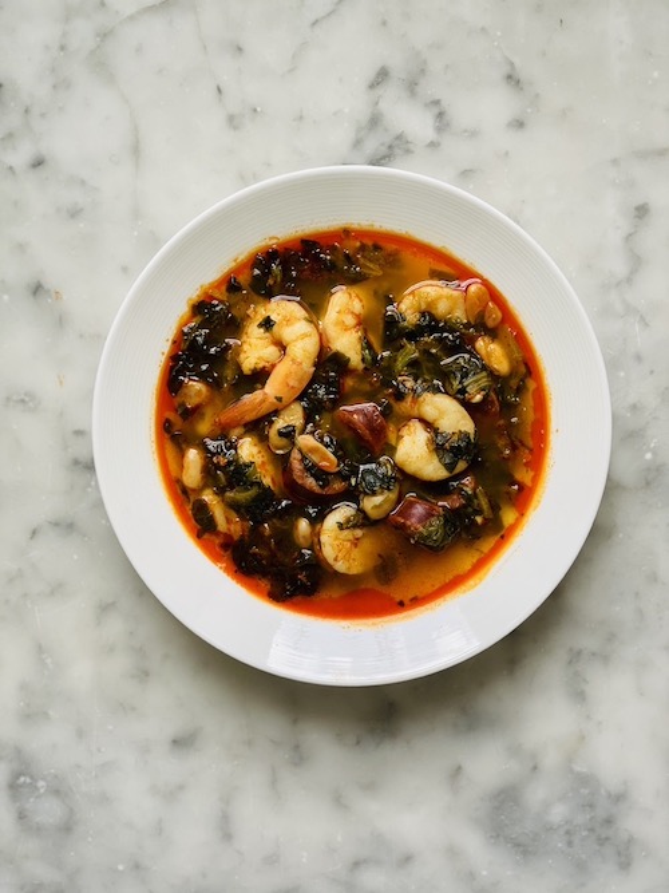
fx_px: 1340
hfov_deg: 28.0
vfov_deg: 36.8
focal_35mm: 52
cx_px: 334
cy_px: 446
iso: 40
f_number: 2
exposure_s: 1/122
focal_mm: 6
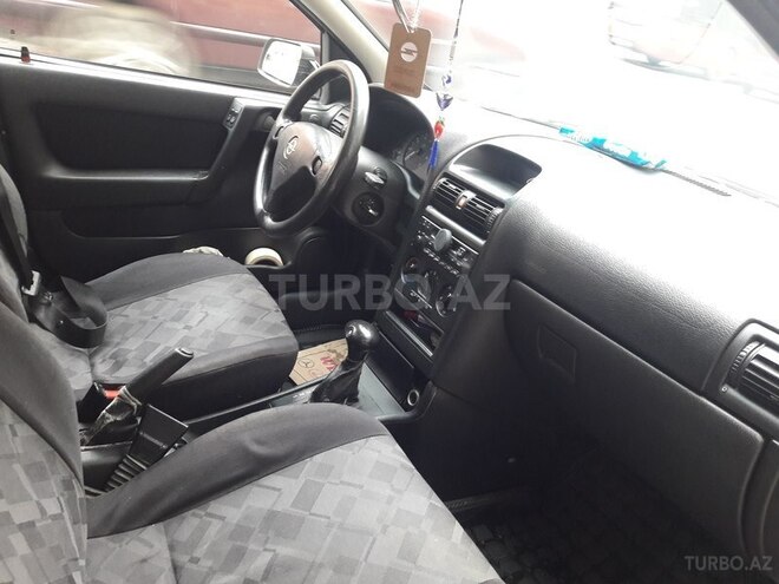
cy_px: 292
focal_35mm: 28
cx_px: 390
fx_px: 630
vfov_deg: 49.7
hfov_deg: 63.4
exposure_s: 1/33
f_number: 1.9
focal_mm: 3.7
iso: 200
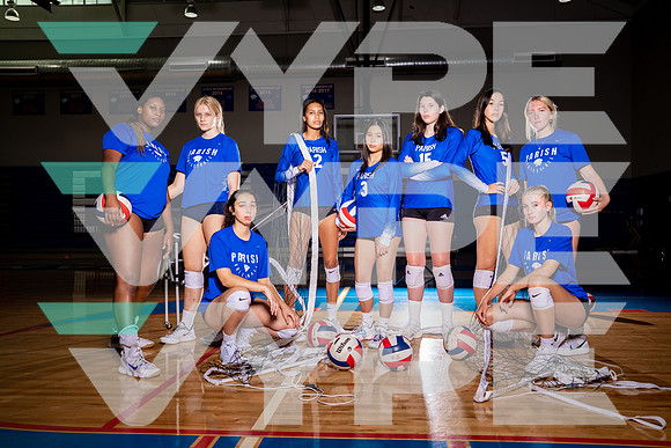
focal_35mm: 33
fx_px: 618
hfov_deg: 57.0
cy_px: 224
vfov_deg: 39.8
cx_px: 336
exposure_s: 1/250
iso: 400
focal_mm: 33
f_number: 8
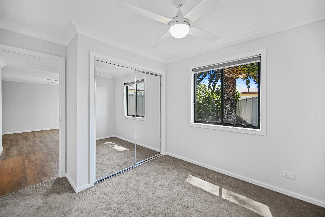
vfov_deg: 81.3
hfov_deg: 104.2
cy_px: 108
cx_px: 162
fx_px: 126
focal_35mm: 14
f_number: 4
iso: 100
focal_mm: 14
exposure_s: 1/5
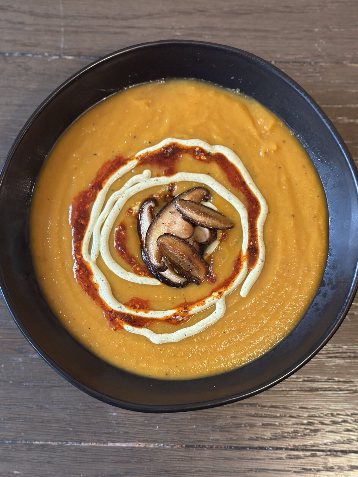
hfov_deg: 30.3
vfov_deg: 39.7
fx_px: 662
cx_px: 179
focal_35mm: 48
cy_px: 238
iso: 400
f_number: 1.78
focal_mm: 6.86
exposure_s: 1/40
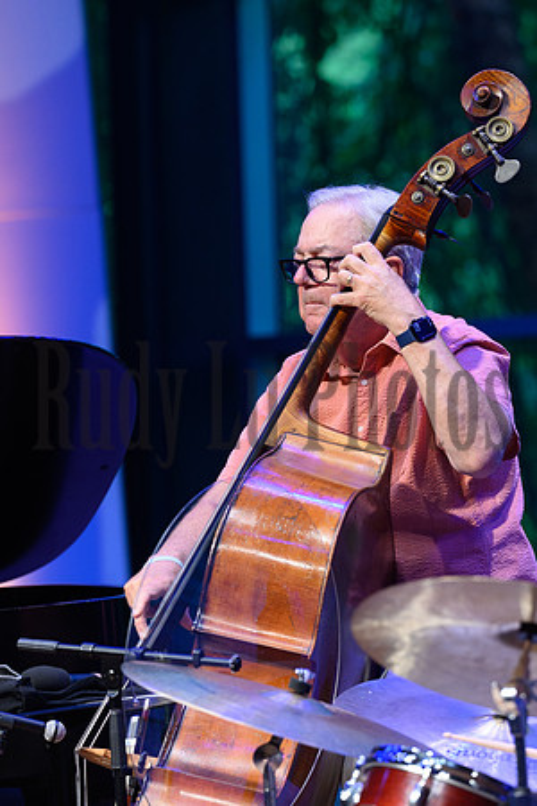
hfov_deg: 4.6
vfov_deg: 6.9
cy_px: 403
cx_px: 268
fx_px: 6712
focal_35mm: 300
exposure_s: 1/250
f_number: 4
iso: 1600
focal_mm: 200
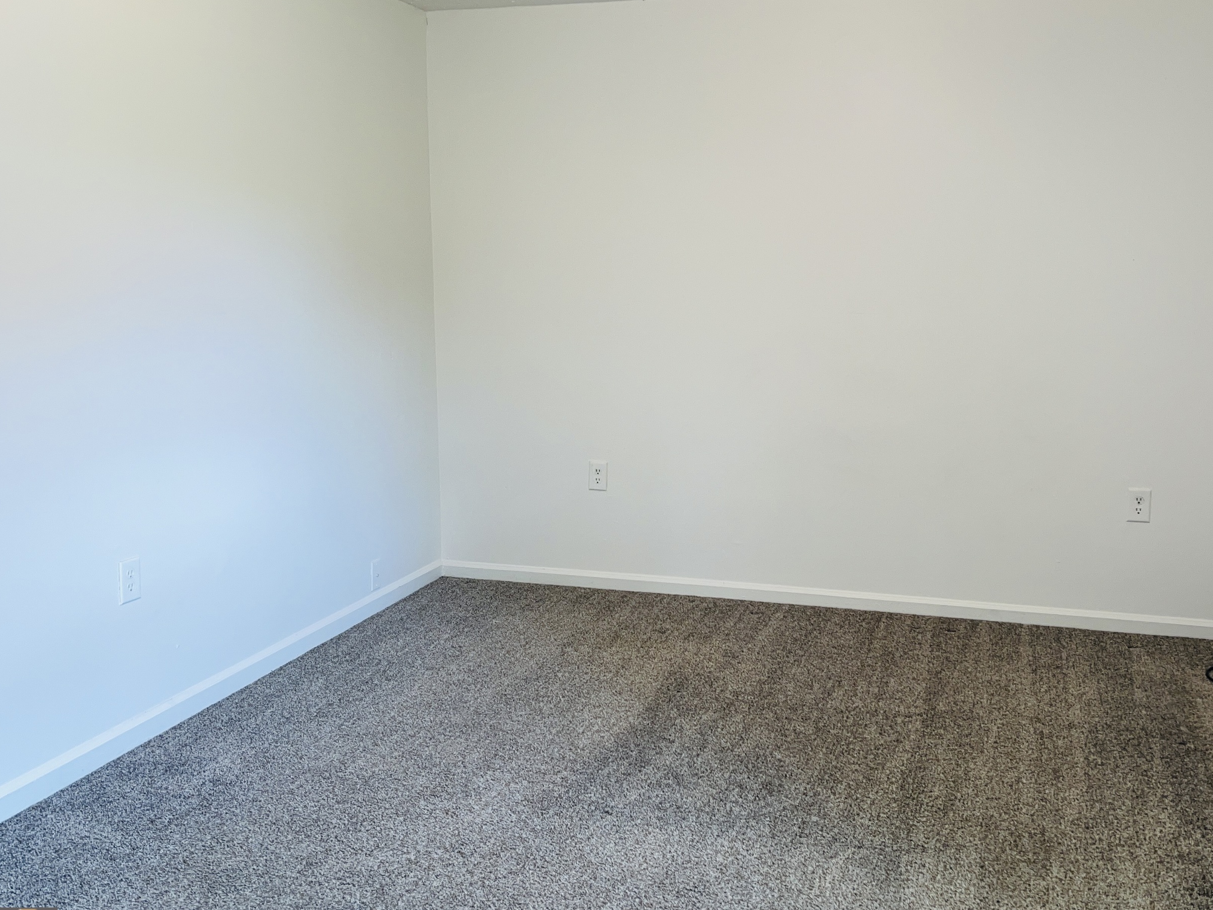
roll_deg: -0.4
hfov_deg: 55.3
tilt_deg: -7.0
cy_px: 388
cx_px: 655
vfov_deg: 42.8
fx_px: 1156
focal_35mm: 33
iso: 40
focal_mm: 5.1
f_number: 1.6
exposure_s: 1/22
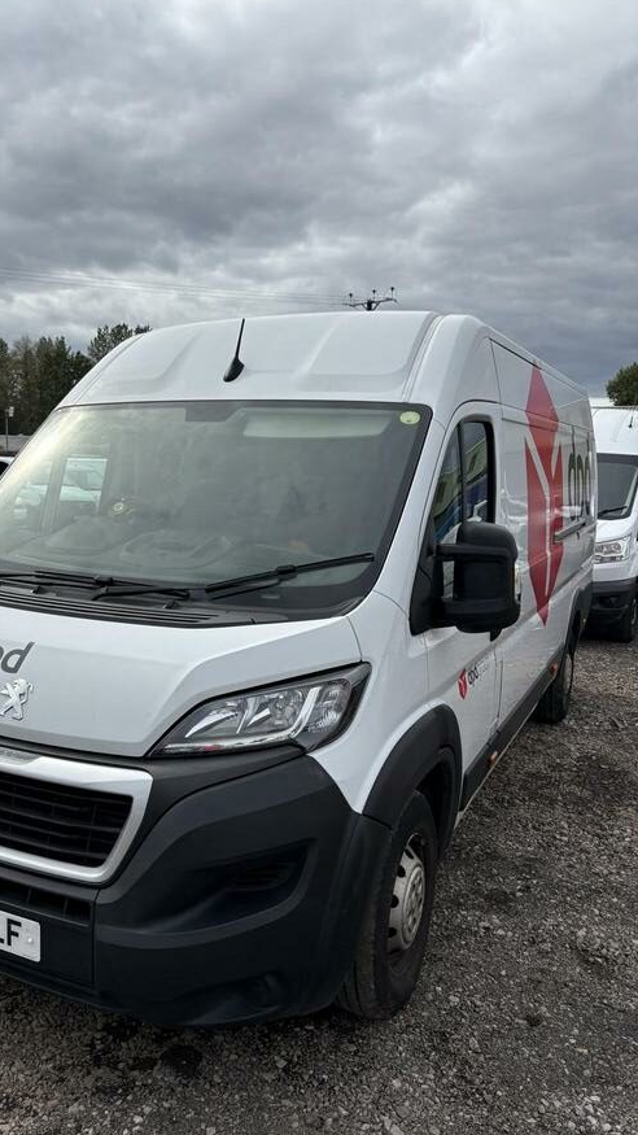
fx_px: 872
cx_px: 205
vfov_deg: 66.1
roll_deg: +4.5
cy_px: 567
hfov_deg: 39.6
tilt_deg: -1.0
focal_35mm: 29
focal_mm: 5.96
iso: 50
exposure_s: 1/3448
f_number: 1.6
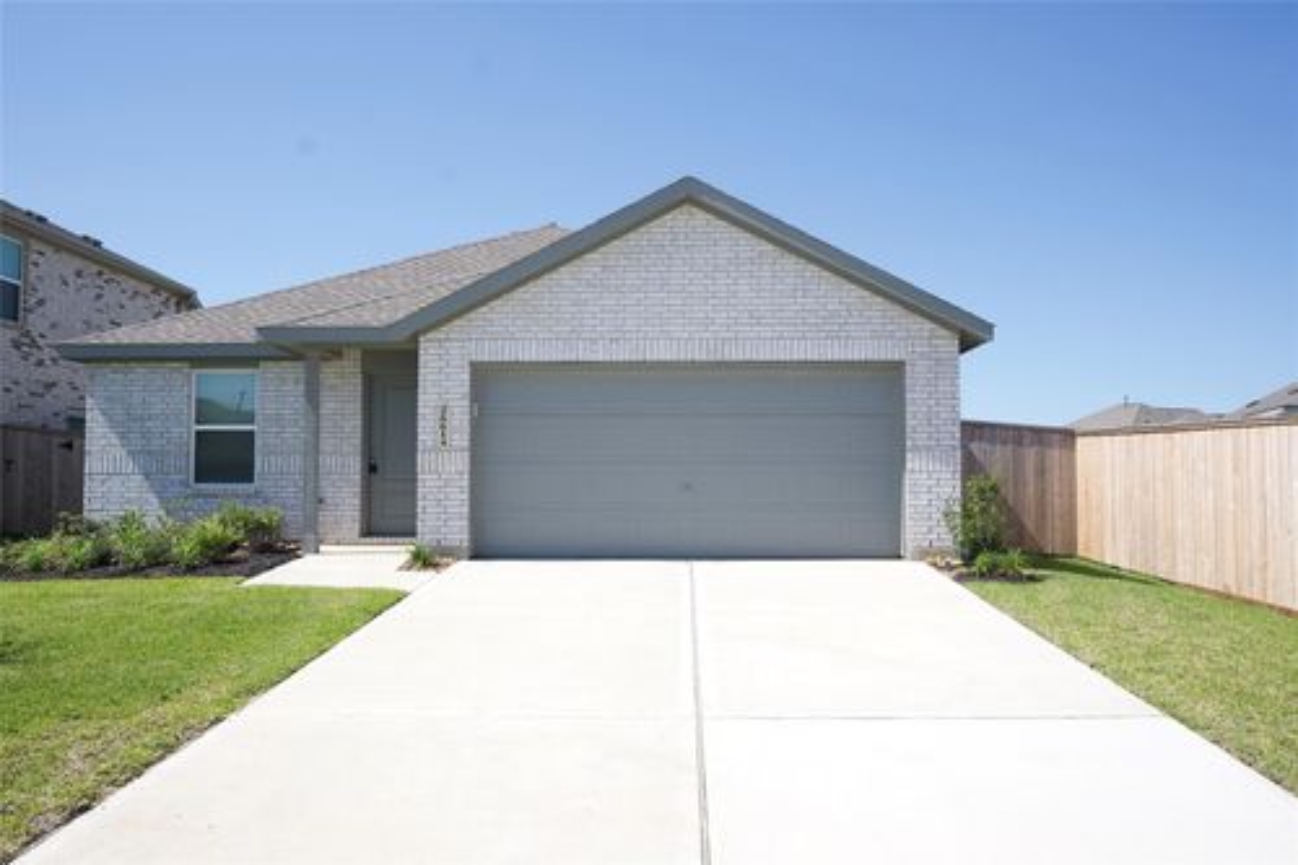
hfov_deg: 61.9
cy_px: 432
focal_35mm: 30
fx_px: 1081
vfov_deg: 43.6
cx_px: 649
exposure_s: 1/160
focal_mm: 20
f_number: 9
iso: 100
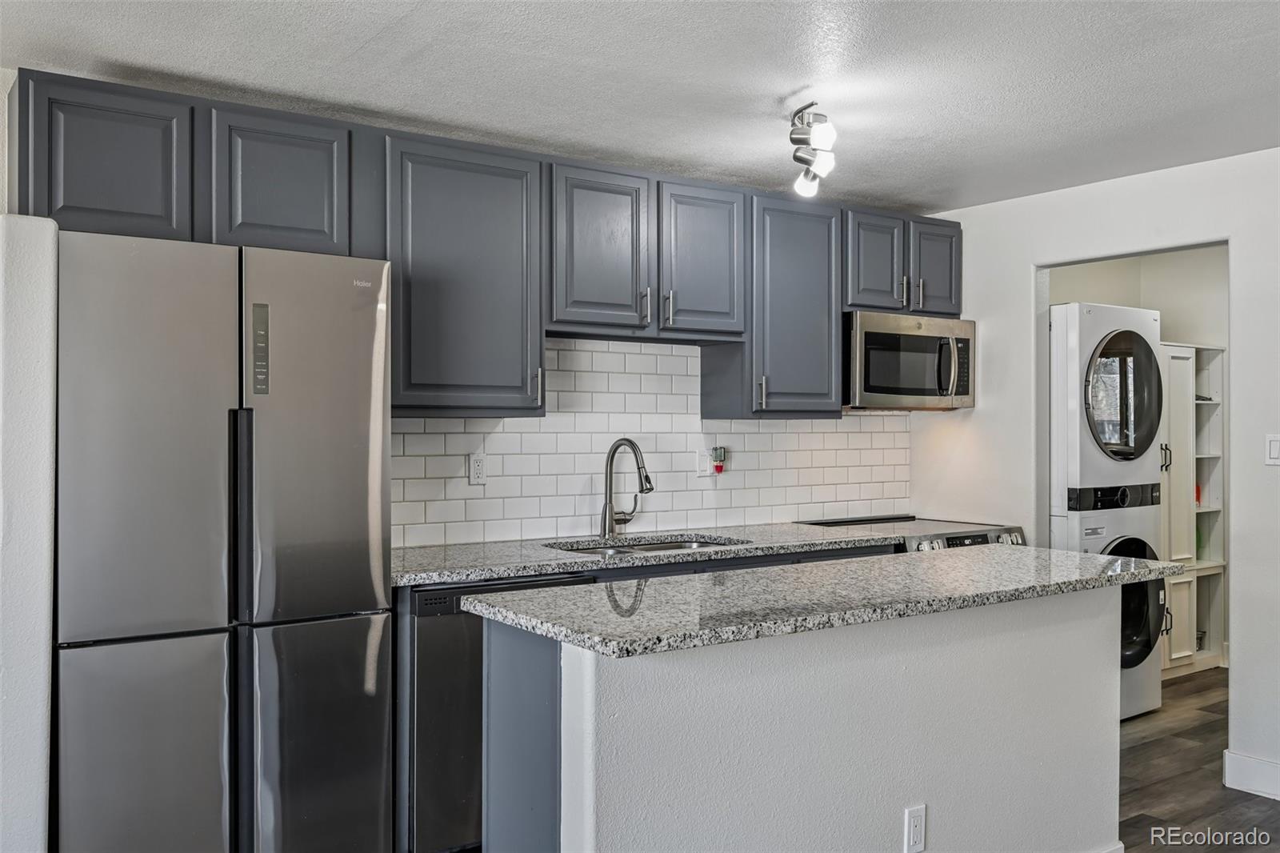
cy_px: 426
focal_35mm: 30
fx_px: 1066
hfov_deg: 61.9
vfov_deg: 43.6
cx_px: 640
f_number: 10
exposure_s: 1/10
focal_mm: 30
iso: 400
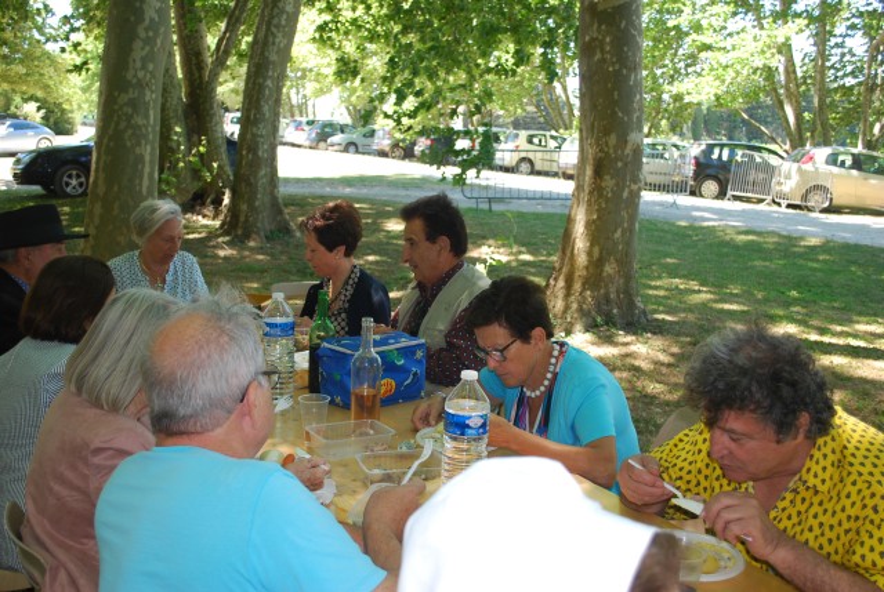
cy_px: 296
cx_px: 442
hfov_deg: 49.5
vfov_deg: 34.3
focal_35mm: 39
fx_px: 959
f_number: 4.5
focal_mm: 26
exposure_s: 1/80
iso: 200
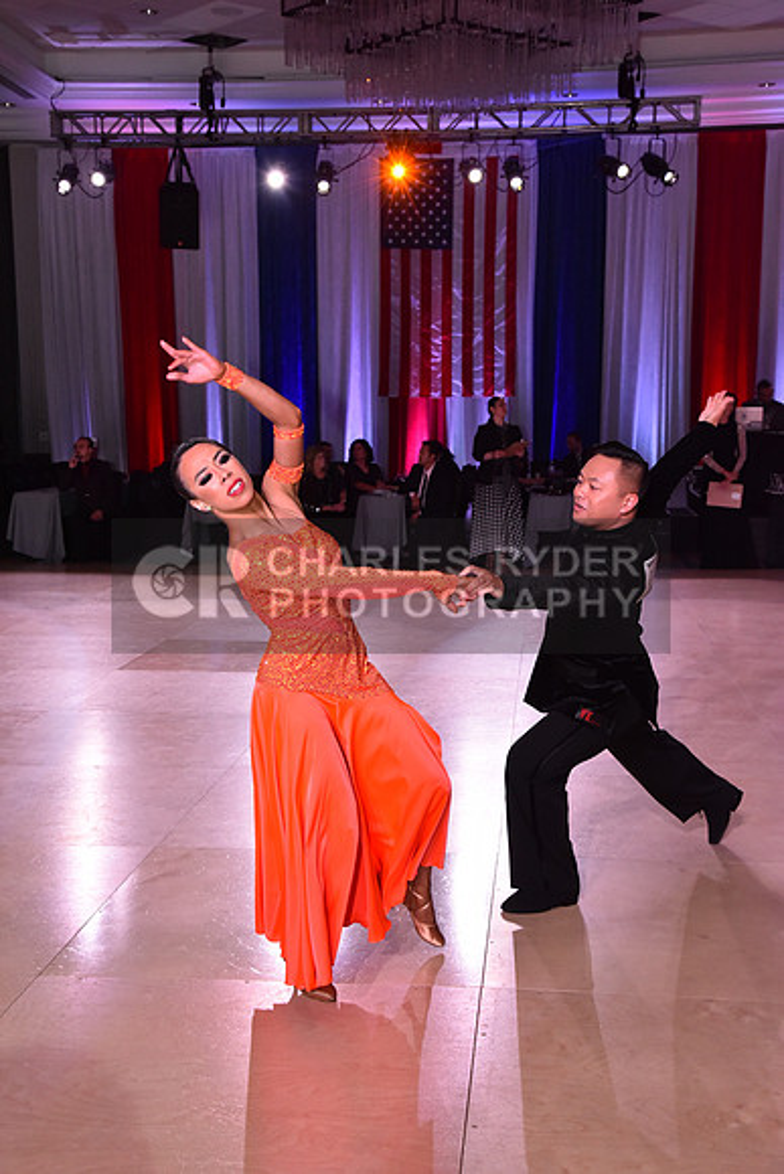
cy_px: 587
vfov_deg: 39.6
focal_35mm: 50
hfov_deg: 27.0
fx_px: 1632
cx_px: 392
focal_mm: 50
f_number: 8
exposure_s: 1/320
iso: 2500
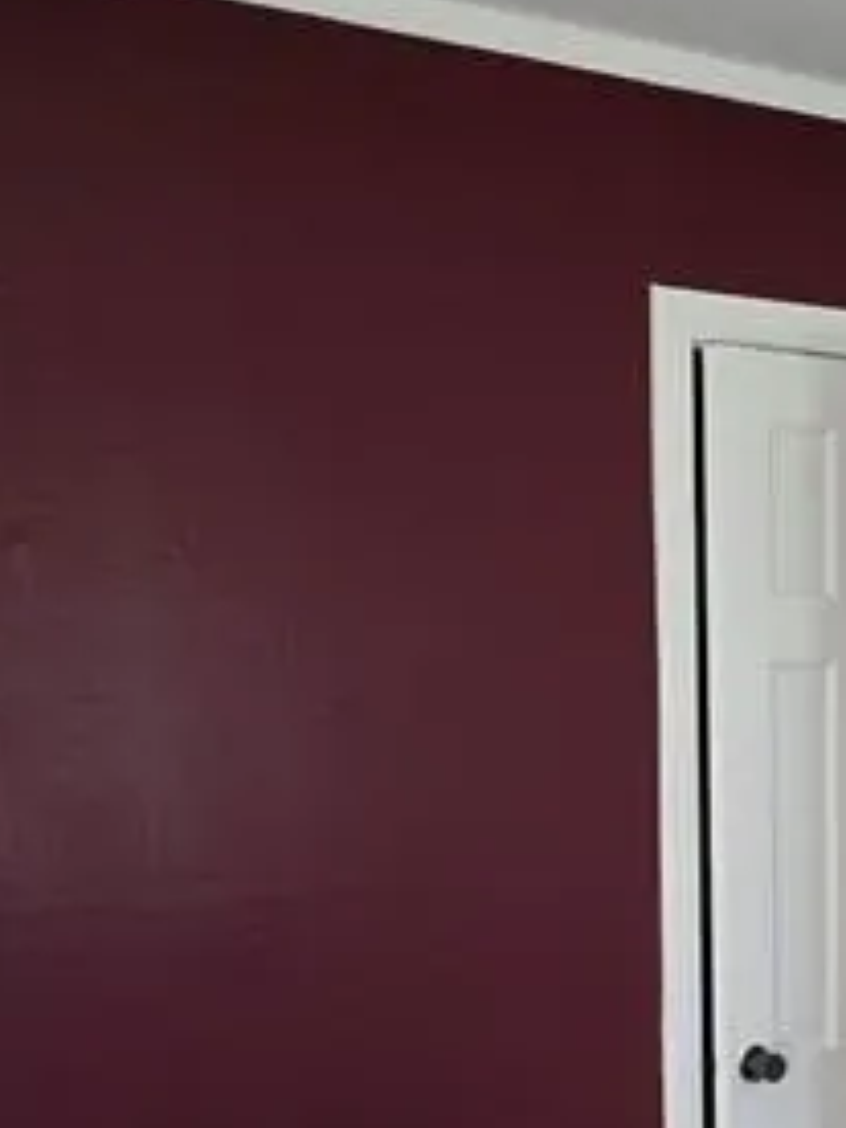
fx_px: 2086
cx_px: 756
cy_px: 1116
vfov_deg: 28.5
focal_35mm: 64
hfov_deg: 22.4
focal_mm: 6.25
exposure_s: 1/120
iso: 2000
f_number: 1.7
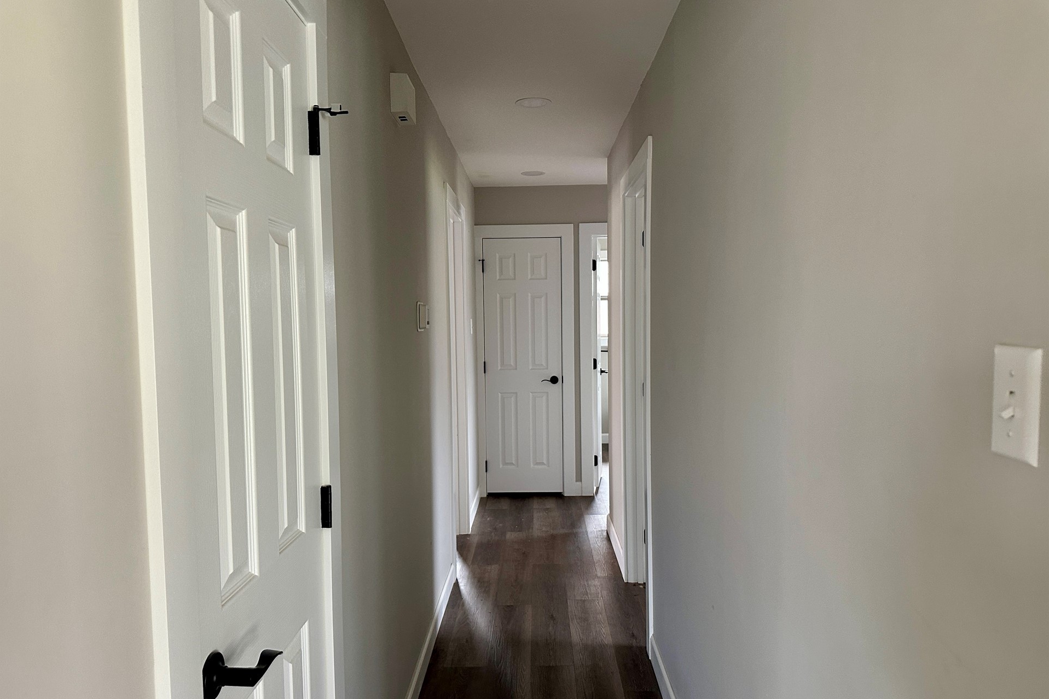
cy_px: 376
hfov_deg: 71.5
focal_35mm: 25
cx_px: 524
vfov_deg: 51.2
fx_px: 728
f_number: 1.78
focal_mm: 6.86
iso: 320
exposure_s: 1/60
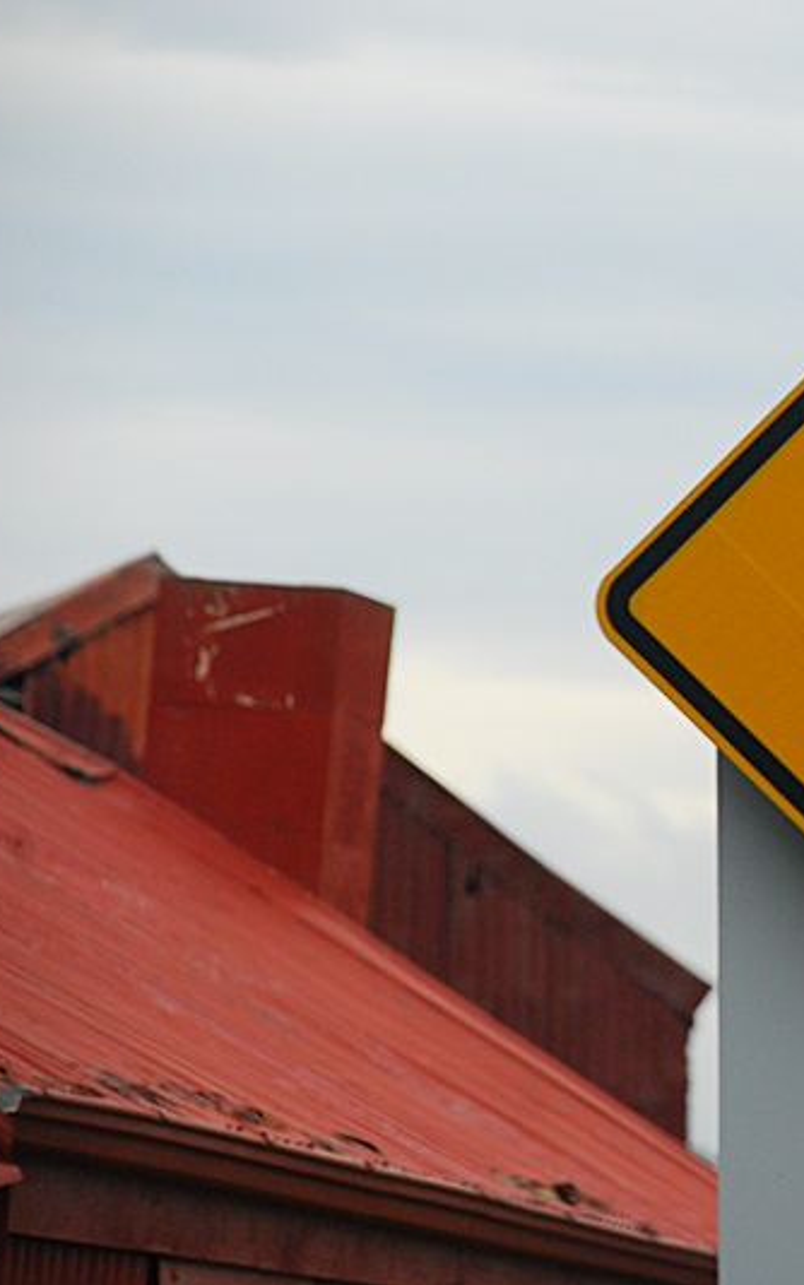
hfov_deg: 5.1
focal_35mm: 257
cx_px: 927
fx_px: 9005
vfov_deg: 8.2
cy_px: 642
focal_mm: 112
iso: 400
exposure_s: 1/160
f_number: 6.3
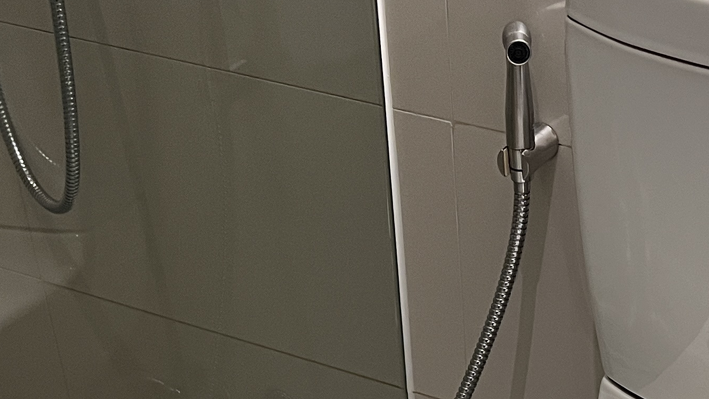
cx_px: 560
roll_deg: +0.5
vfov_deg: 13.6
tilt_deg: -37.1
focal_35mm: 85
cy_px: 558
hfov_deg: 24.6
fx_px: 1598
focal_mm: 5.7
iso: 125
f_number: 1.5
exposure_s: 1/63
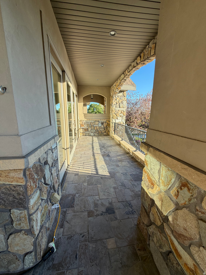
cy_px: 138
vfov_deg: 102.1
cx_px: 103
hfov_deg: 85.7
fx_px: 111
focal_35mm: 14
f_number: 2.2
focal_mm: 2.22
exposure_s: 1/174
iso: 40
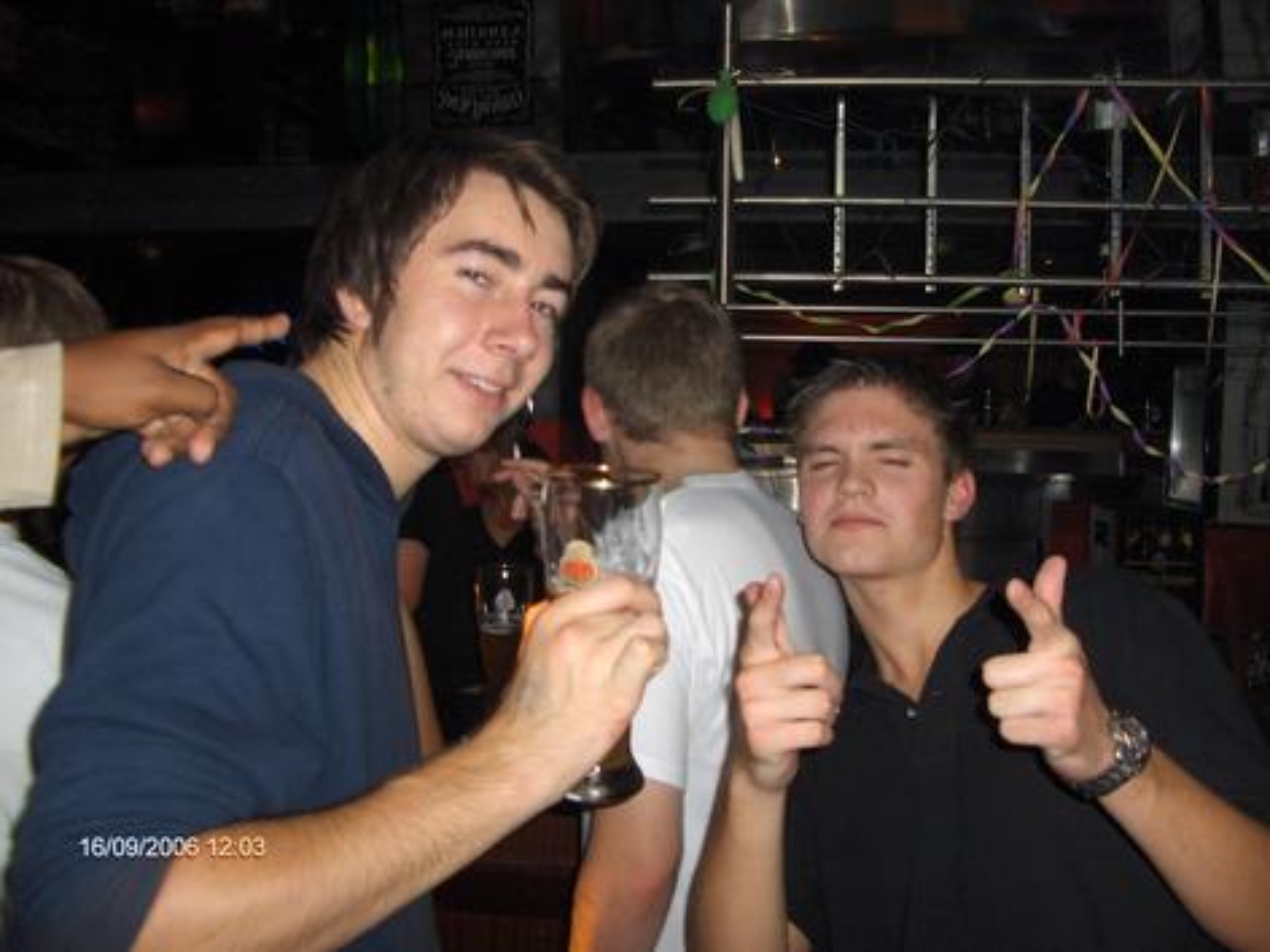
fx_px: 1284
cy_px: 476
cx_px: 635
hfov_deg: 52.6
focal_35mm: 35
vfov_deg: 40.7
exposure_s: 1/60
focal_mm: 5.8
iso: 100
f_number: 2.6
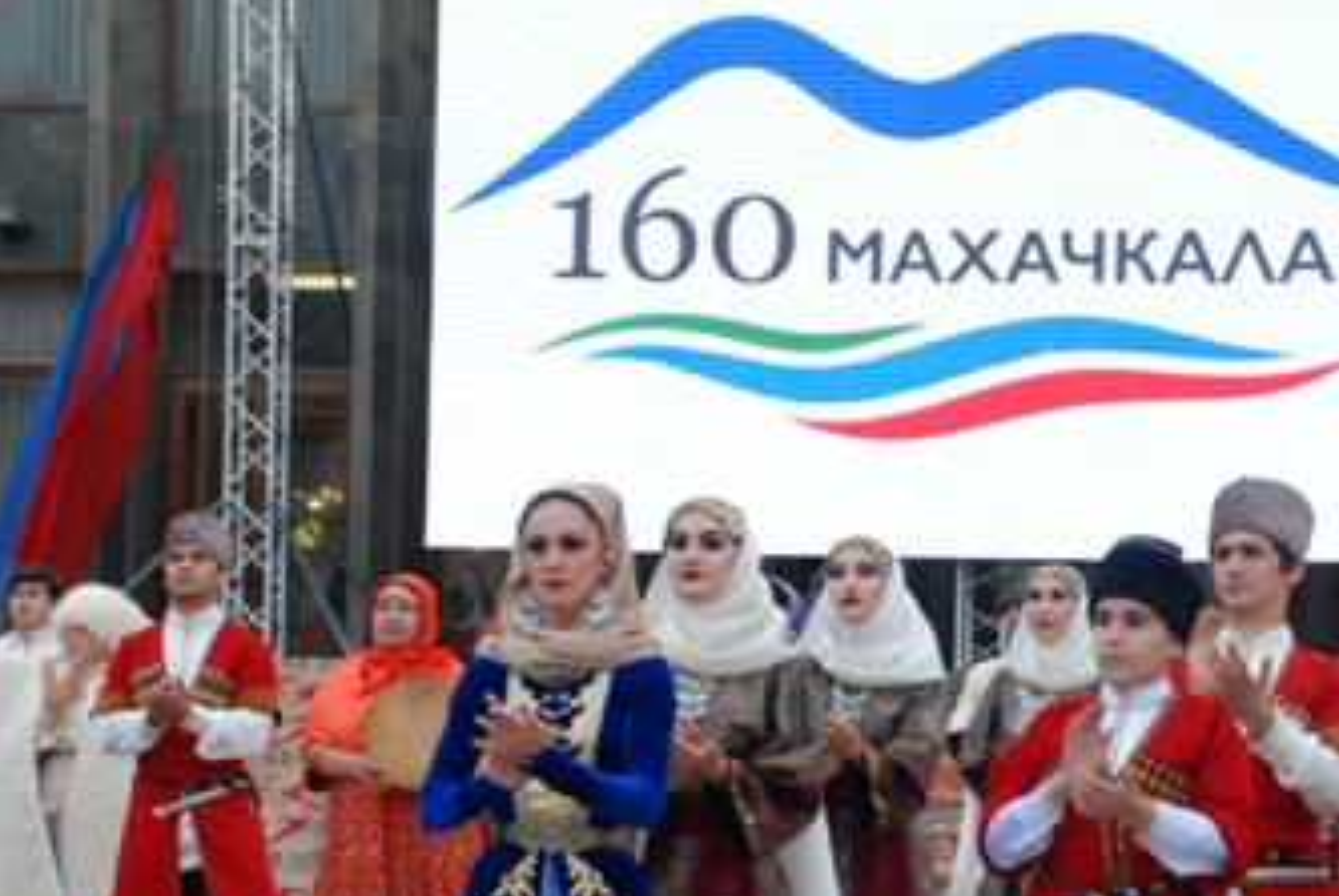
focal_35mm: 144
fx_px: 5363
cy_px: 655
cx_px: 893
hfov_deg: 14.2
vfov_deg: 9.5
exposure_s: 1/160
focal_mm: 50
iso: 800
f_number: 6.3
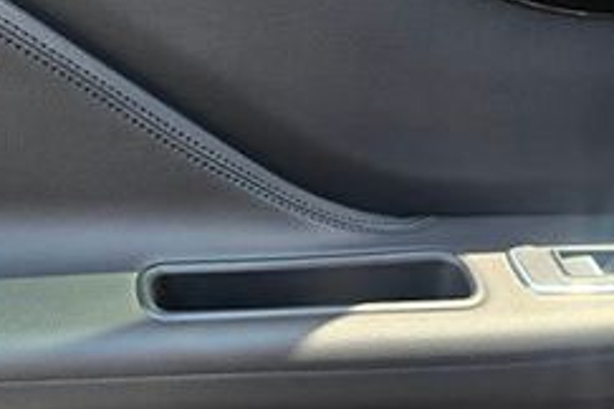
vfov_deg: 21.5
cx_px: 248
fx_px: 1074
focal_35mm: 63
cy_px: 273
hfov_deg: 31.8
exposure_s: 1/180
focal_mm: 6.3
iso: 16
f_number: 1.7
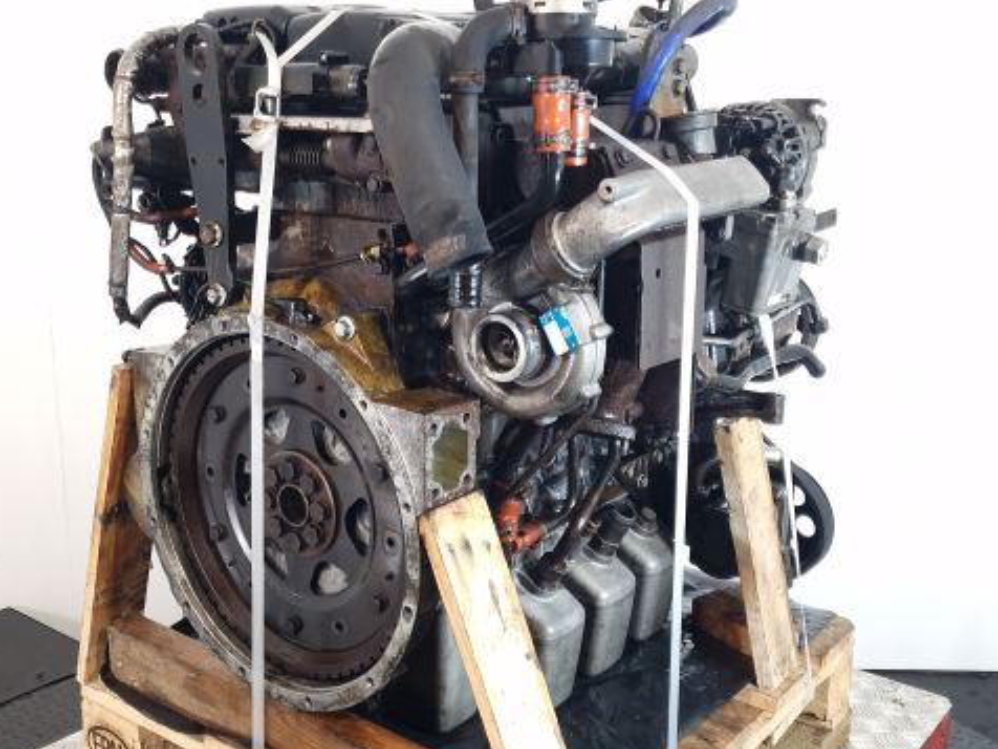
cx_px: 480
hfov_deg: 61.6
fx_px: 836
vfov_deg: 48.2
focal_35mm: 29
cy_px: 371
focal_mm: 6.4
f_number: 1.8
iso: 125
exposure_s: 1/50
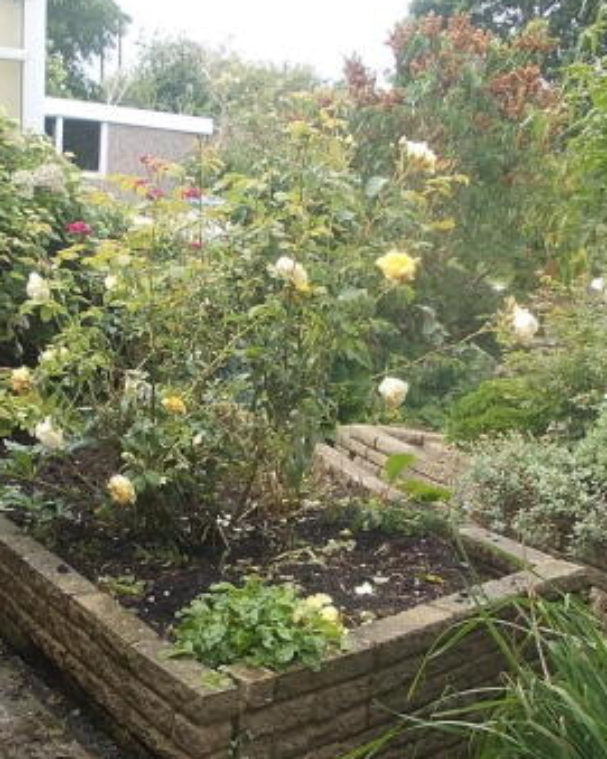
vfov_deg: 39.5
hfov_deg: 31.8
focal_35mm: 47
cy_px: 427
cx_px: 200
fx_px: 1056
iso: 80
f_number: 2.7
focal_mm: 4
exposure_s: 1/400
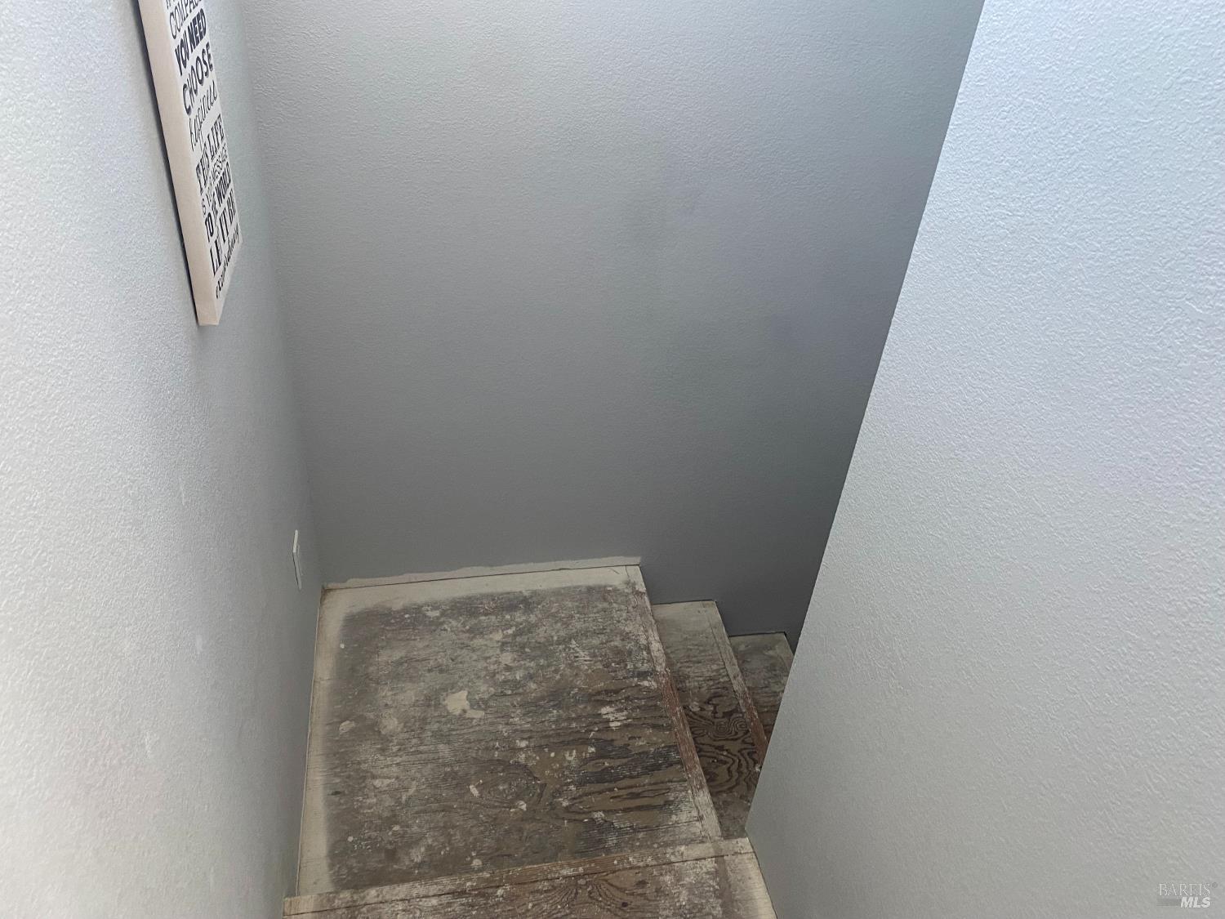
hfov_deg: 67.3
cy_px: 460
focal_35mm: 26
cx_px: 612
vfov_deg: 53.1
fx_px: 920
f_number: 1.8
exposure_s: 1/60
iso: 125
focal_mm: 4.25
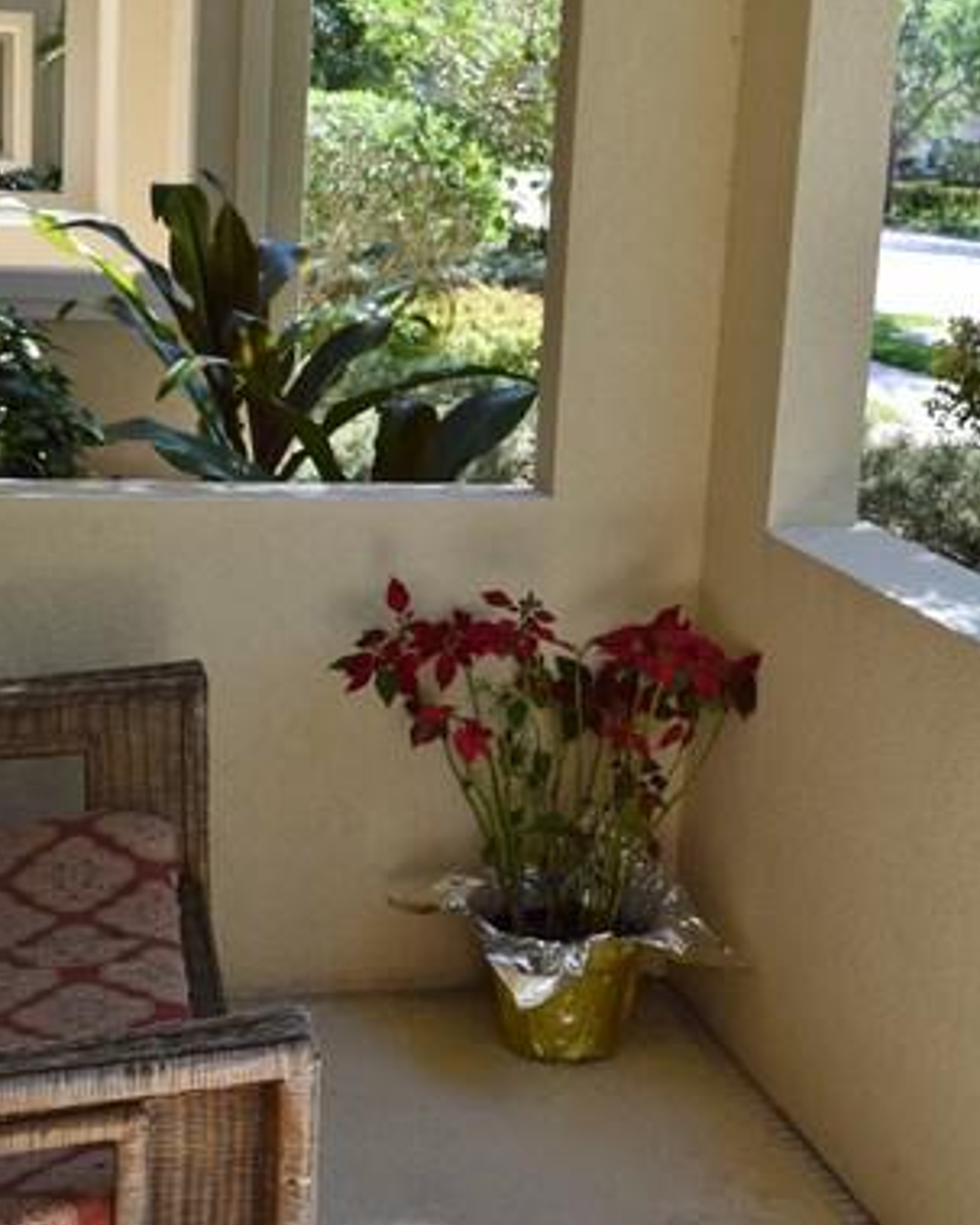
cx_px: 517
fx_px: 2067
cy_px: 604
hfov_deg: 26.7
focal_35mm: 57
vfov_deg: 33.0
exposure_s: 1/250
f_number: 6.3
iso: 200
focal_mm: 20
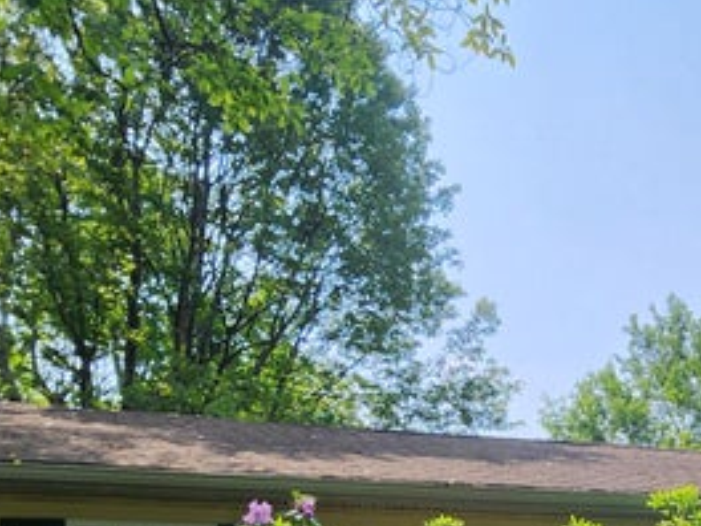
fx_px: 851
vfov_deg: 28.6
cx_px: 708
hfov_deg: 39.3
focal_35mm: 42
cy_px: 672
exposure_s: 1/767
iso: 50
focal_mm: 2.2
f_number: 2.2
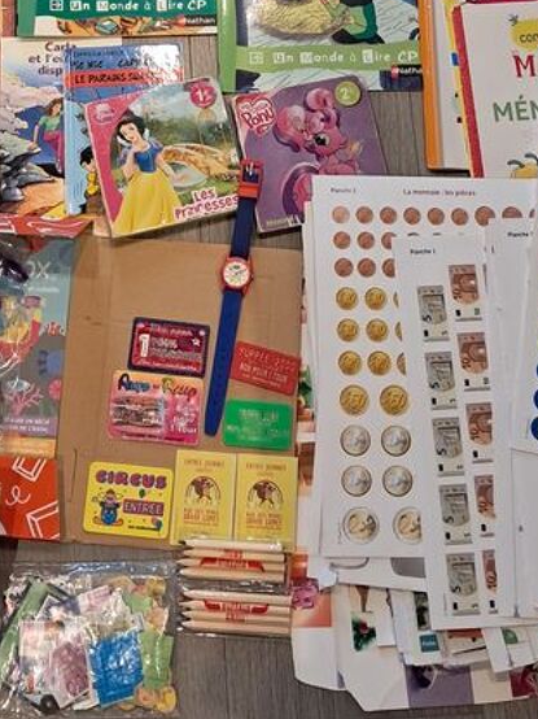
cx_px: 169
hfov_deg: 22.5
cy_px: -45
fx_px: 1348
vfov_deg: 27.6
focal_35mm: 65
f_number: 1.8
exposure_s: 1/50
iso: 400
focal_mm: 4
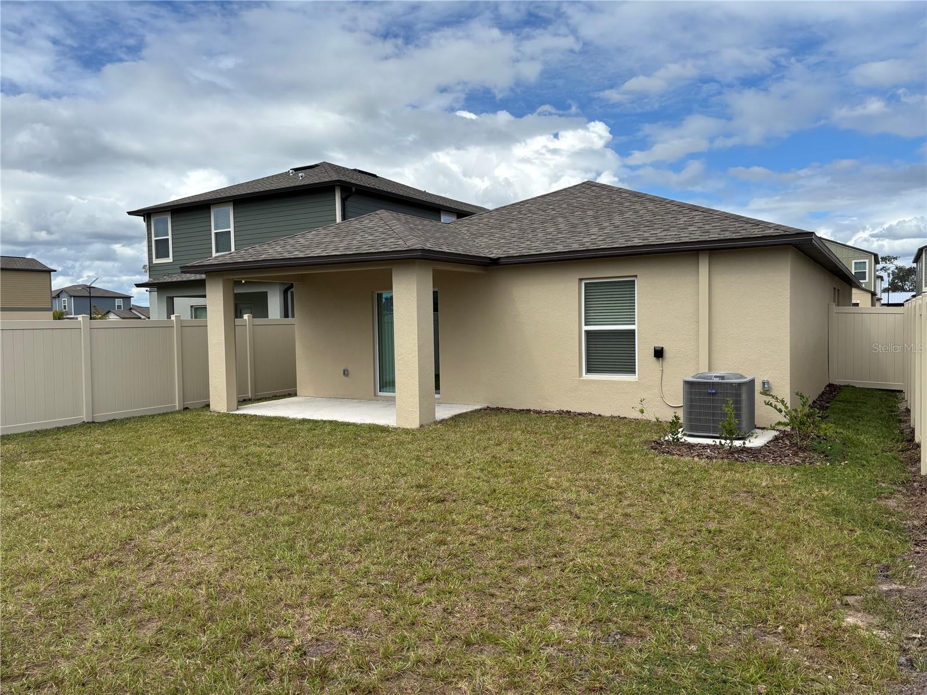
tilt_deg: -2.4
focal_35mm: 26
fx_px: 696
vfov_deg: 53.1
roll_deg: +0.7
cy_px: 348
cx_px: 464
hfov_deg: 67.3
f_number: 1.6
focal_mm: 5.96
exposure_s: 1/3788
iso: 50
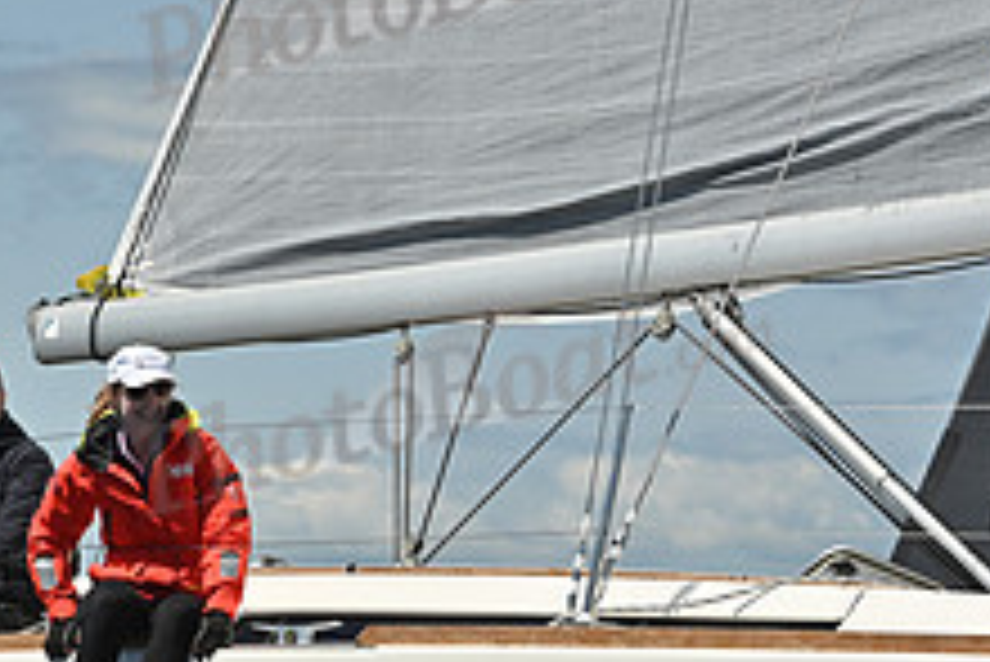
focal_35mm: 264
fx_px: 7265
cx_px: -90
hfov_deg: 7.7
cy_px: 696
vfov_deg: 5.2
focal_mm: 100
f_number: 14
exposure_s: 1/1000
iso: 320
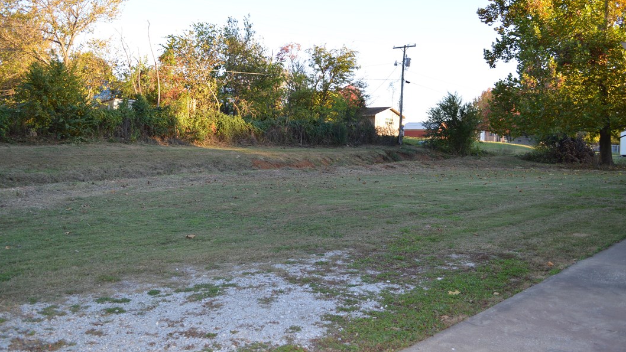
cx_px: 317
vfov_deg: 40.0
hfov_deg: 66.1
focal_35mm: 29
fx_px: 481
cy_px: 142
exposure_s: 1/125
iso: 140
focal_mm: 18
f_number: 4
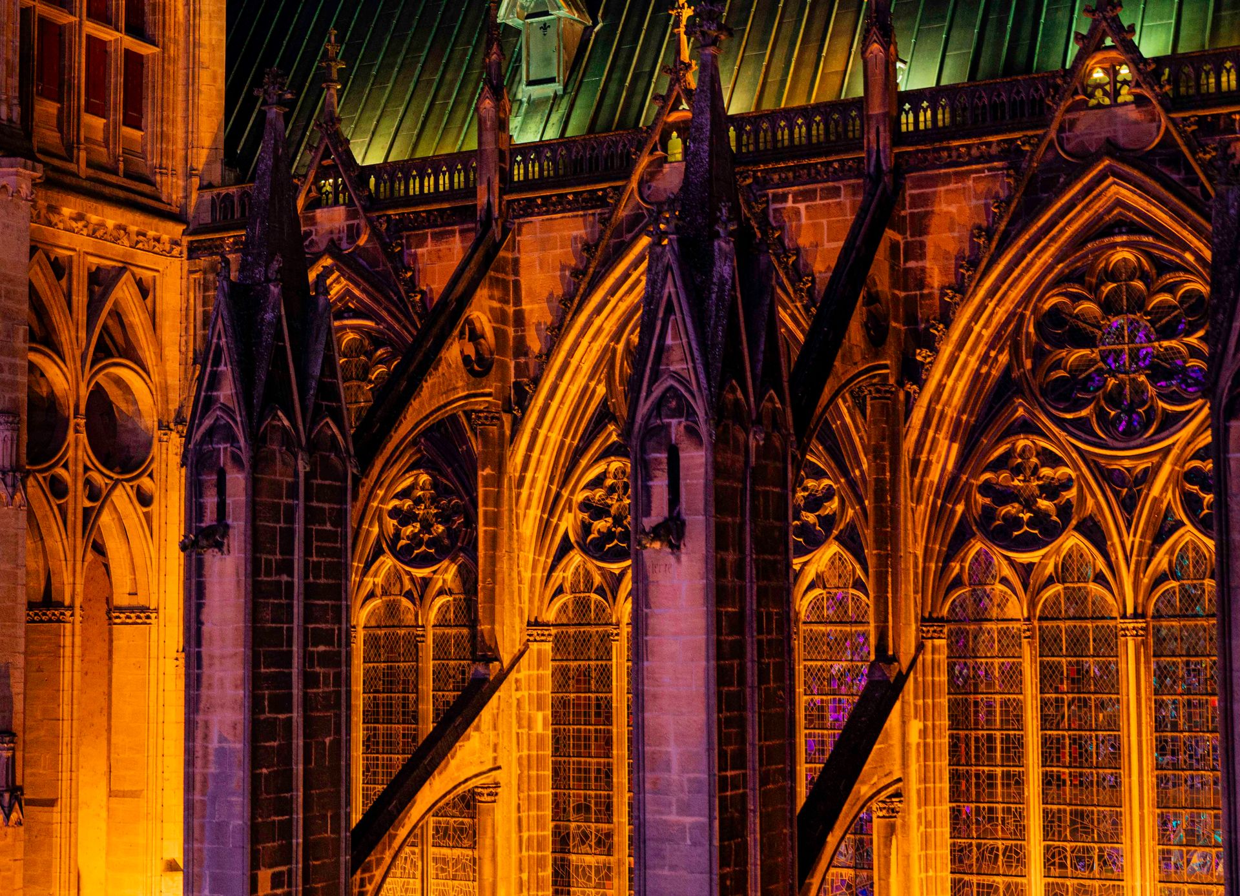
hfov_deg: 34.8
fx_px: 1976
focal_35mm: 56
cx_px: 649
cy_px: 473
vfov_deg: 25.6
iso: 2000
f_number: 6.3
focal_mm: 47
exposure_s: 1/30
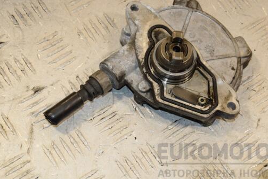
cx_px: 148
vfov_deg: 14.7
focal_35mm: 93
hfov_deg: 21.9
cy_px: 80
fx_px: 692
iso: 800
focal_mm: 52
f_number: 10
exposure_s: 1/200
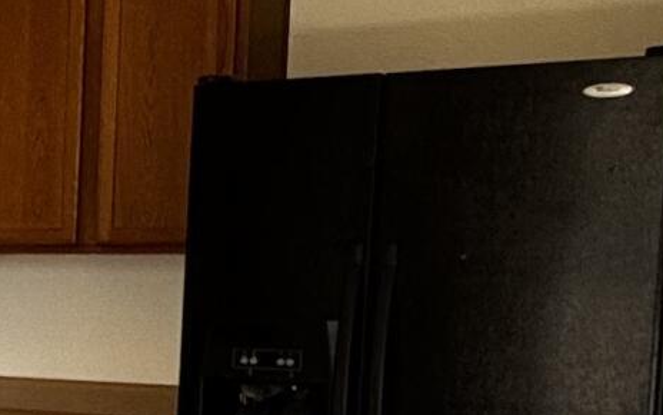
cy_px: 418
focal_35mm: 96
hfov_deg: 16.6
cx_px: -649
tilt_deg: -5.8
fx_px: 1735
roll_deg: -0.5
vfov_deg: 13.4
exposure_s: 1/120
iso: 100
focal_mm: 2.22
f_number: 2.2
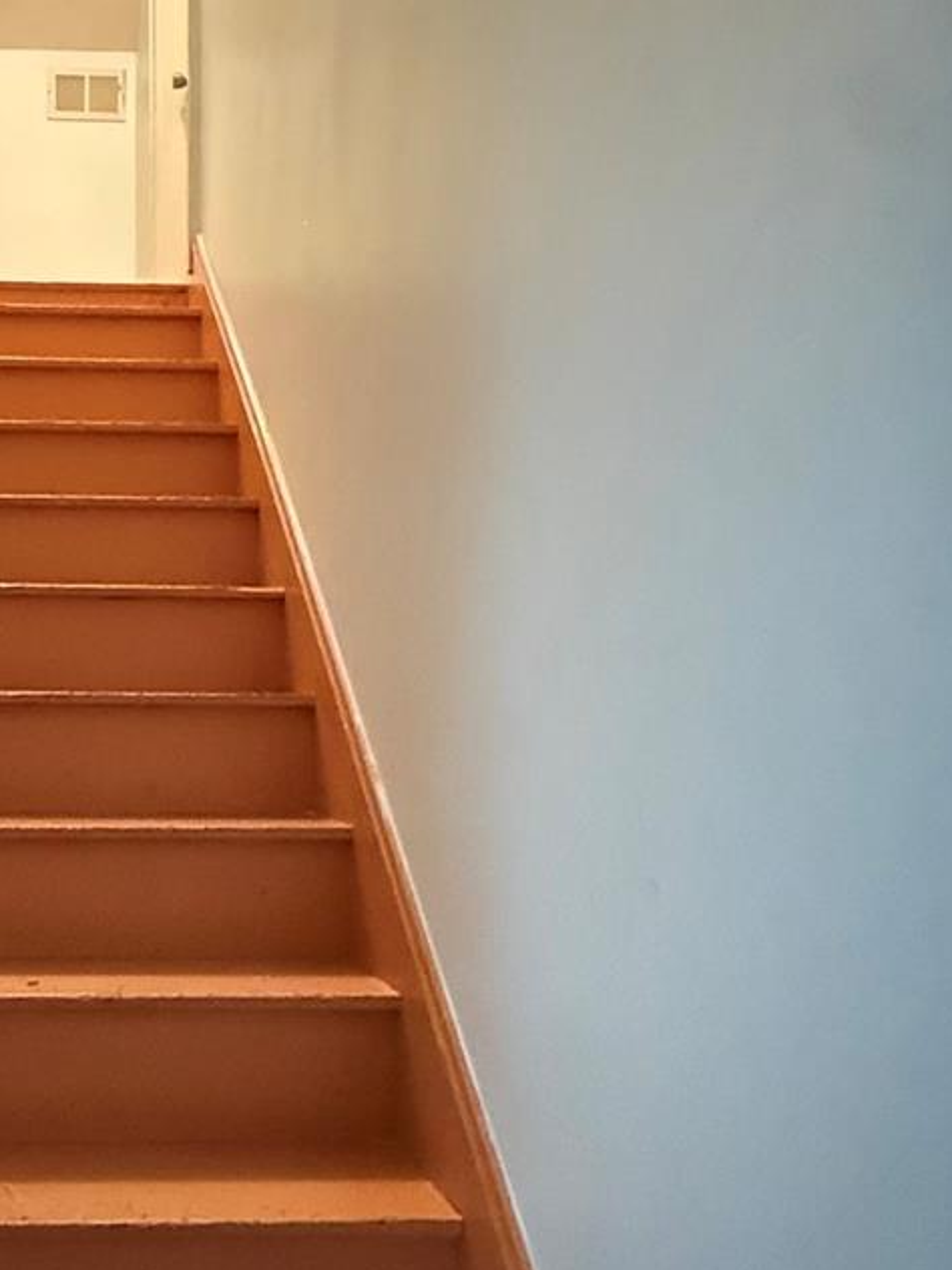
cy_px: 766
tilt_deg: -0.8
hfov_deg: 38.3
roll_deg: -0.9
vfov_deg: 53.6
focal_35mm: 34
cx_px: 60
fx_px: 1247
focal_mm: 2.22
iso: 1250
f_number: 2.2
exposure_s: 1/40
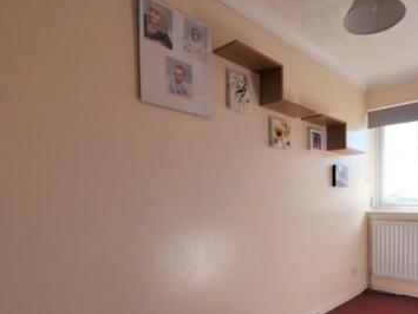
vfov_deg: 57.6
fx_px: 278
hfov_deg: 69.8
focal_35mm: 23
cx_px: 305
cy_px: 210
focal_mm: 7
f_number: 4
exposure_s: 1/125
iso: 200
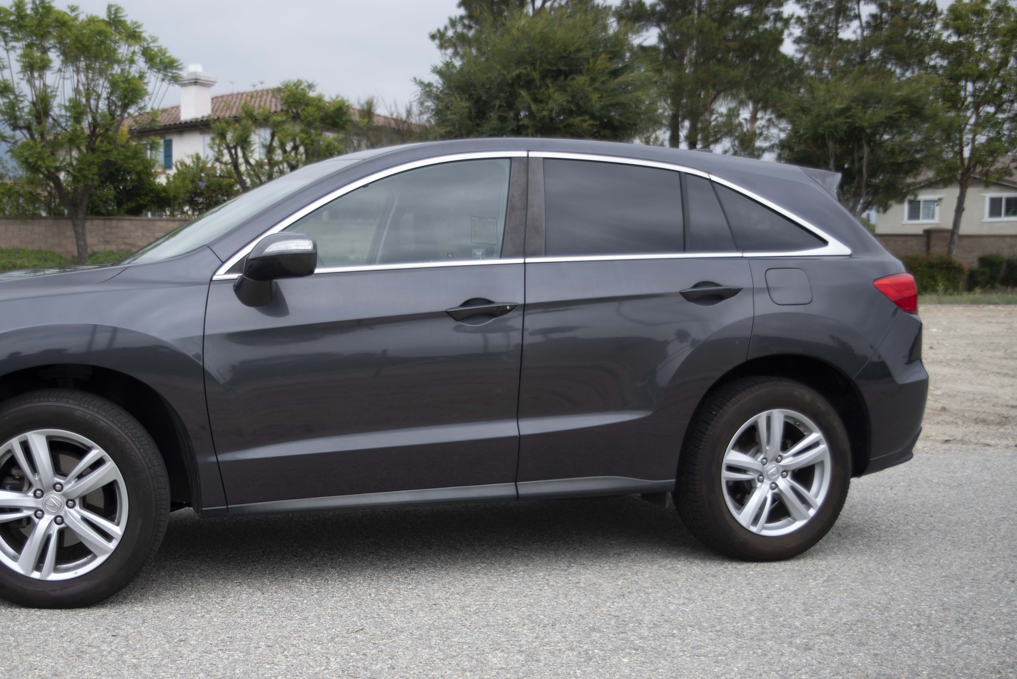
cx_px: 364
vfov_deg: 30.4
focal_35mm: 44
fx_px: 1243
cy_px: 421
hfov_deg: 44.0
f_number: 2.8
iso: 100
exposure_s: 1/1000
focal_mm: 33
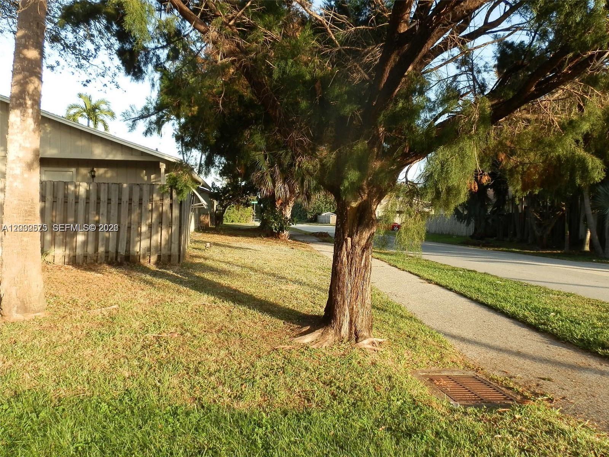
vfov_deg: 49.7
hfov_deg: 63.4
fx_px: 493
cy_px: 228
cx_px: 304
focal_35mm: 28
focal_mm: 5
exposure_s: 1/160
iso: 64
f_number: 3.1
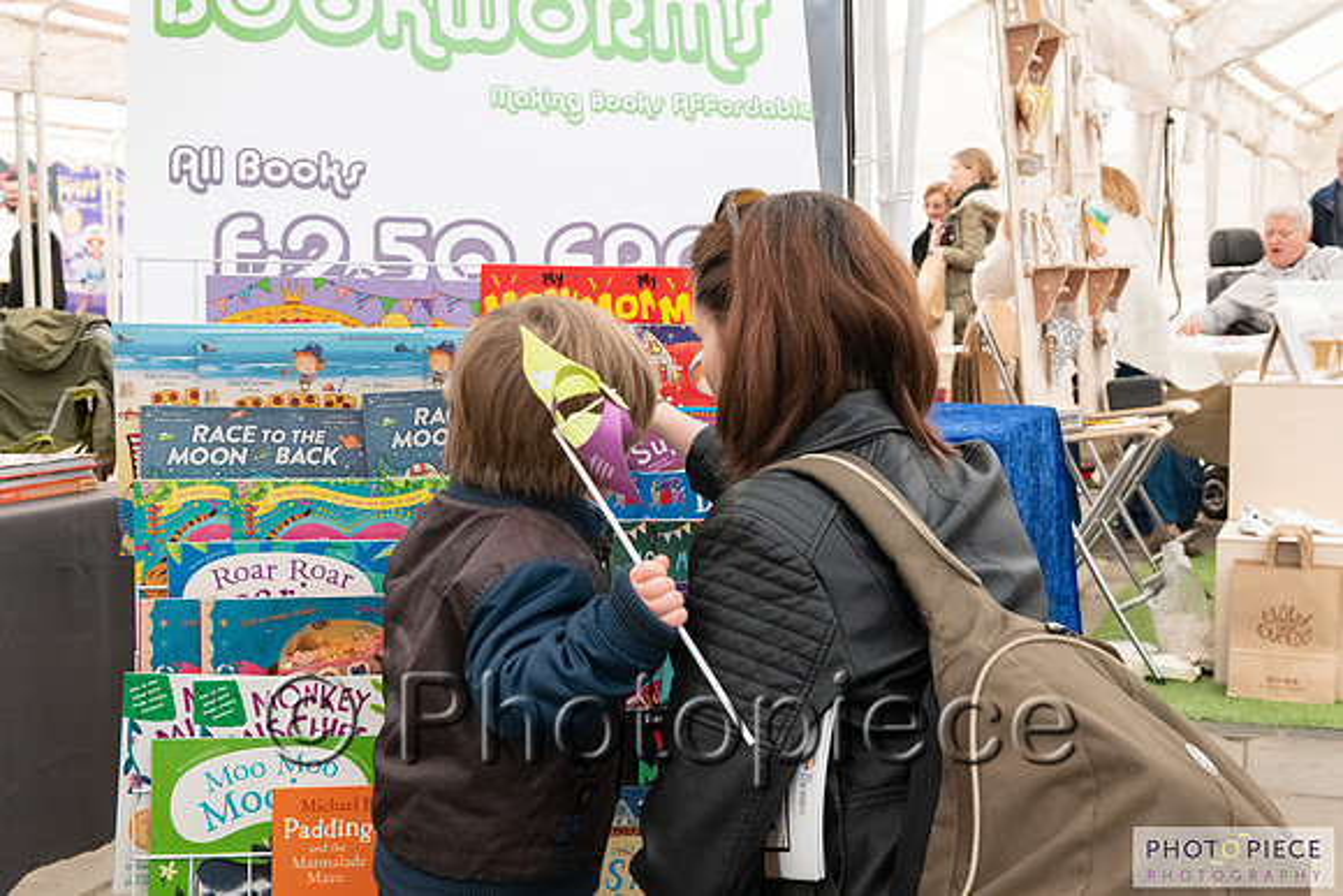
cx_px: 683
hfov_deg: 35.3
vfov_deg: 23.9
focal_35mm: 57
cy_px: 448
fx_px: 2113
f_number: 8
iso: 4000
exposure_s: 1/400
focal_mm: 55
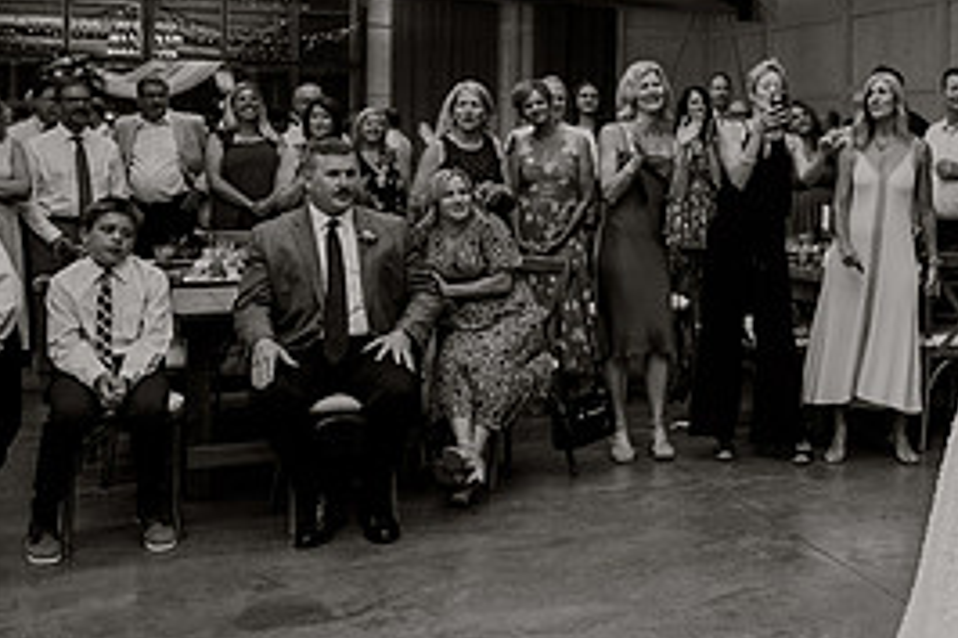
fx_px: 1436
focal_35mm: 54
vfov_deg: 24.6
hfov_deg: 35.0
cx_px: 846
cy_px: 130
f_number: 2.8
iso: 125
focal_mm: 24
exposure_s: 1/200
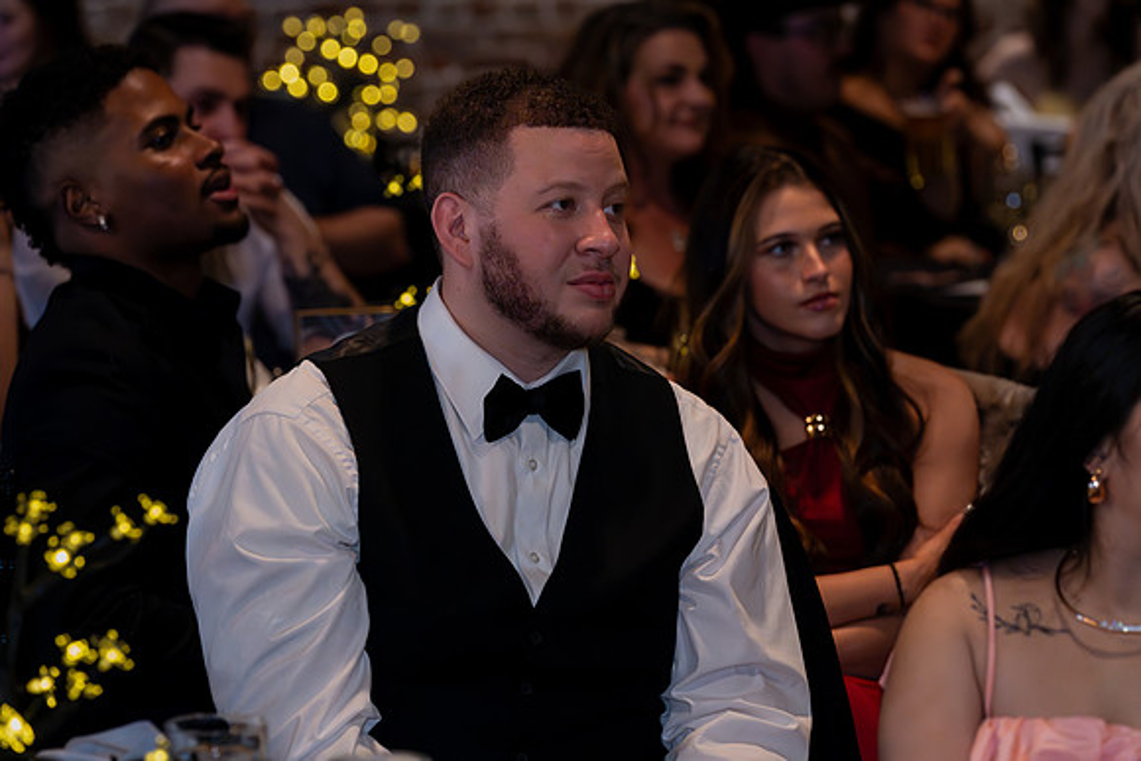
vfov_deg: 9.2
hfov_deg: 13.7
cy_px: 380
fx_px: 4755
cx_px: 570
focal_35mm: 150
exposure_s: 1/320
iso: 6400
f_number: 5
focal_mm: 150
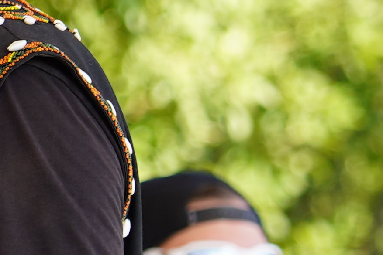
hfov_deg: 2.9
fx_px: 7639
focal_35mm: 718
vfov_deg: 1.9
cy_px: 162
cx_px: -173
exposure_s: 1/125
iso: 100
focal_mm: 105
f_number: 4.5
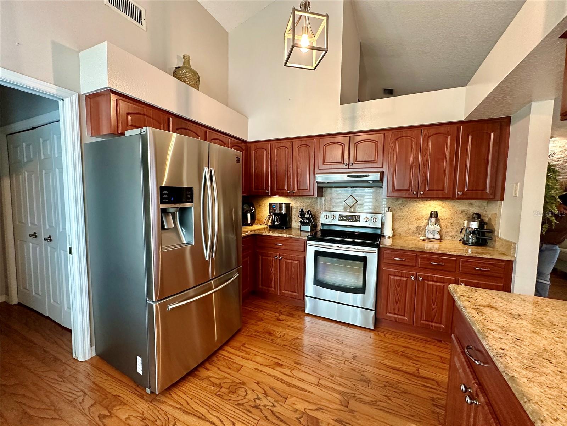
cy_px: 213
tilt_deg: -4.6
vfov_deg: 85.7
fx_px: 229
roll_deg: -1.5
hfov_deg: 102.1
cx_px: 284
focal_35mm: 14
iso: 320
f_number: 2.2
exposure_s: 1/60
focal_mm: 2.22
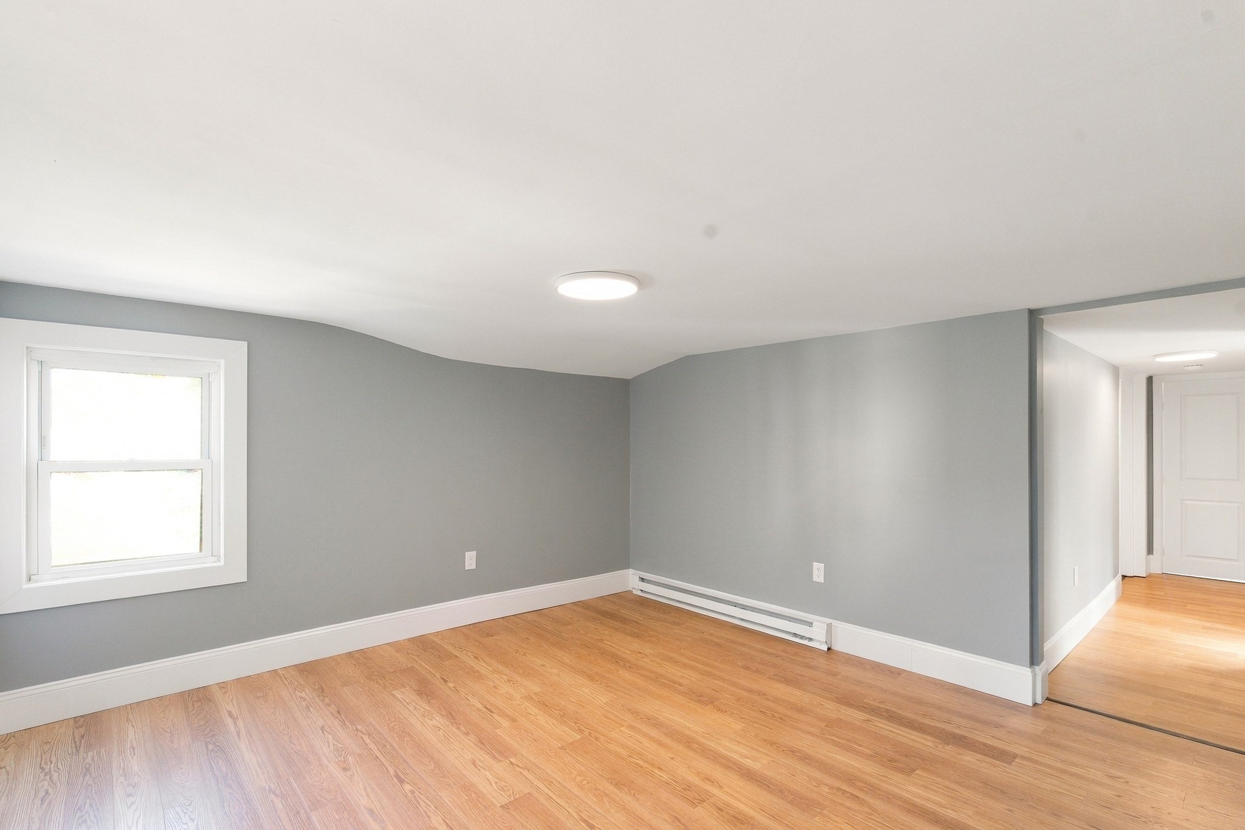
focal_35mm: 16
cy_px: 415
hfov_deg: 96.7
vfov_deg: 73.7
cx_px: 622
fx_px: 553
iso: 1600
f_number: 9
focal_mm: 16
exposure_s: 1/30
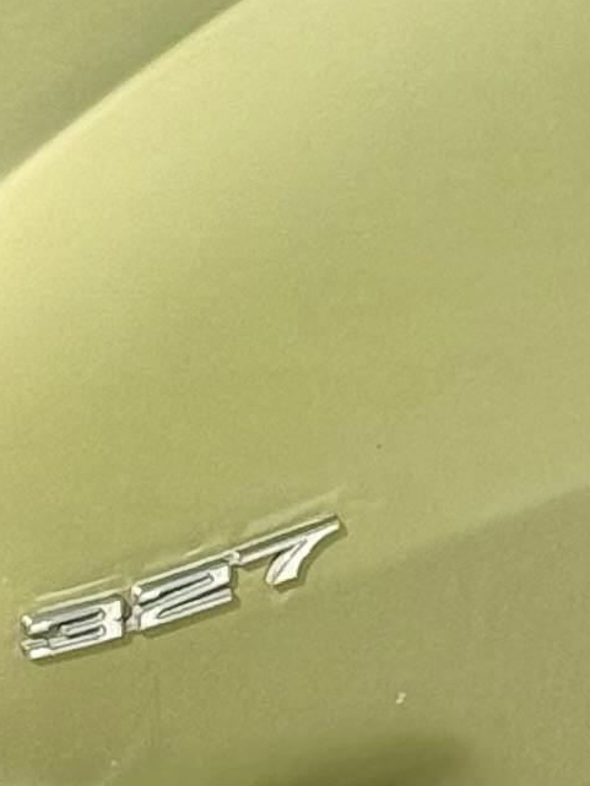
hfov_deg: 4.9
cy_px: -714
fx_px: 6861
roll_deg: +0.0
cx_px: 700
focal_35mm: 302
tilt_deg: -15.2
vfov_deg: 6.4
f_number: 1.78
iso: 100
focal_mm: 6.76
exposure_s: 1/1513
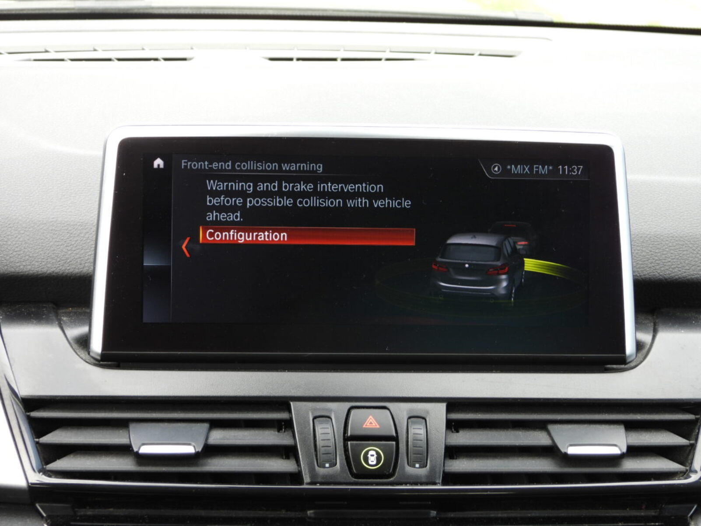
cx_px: 350
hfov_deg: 21.5
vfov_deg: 16.2
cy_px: 263
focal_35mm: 91
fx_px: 1843
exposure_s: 1/60
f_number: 3.5
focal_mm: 16.3
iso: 100
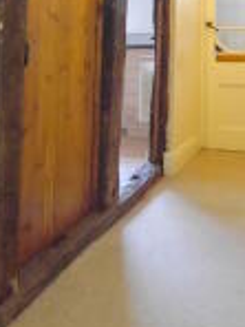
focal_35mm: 53
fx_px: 500
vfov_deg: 35.0
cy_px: 63
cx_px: 104
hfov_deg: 27.5
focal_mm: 9
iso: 3200
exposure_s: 1/40
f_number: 4
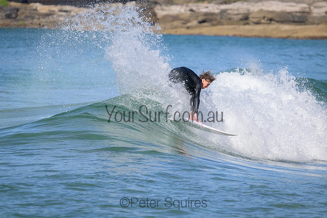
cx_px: 164
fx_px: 5269
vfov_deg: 2.4
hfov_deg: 3.6
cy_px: 109
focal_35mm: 580
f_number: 11
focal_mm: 580
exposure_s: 1/2000
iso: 800
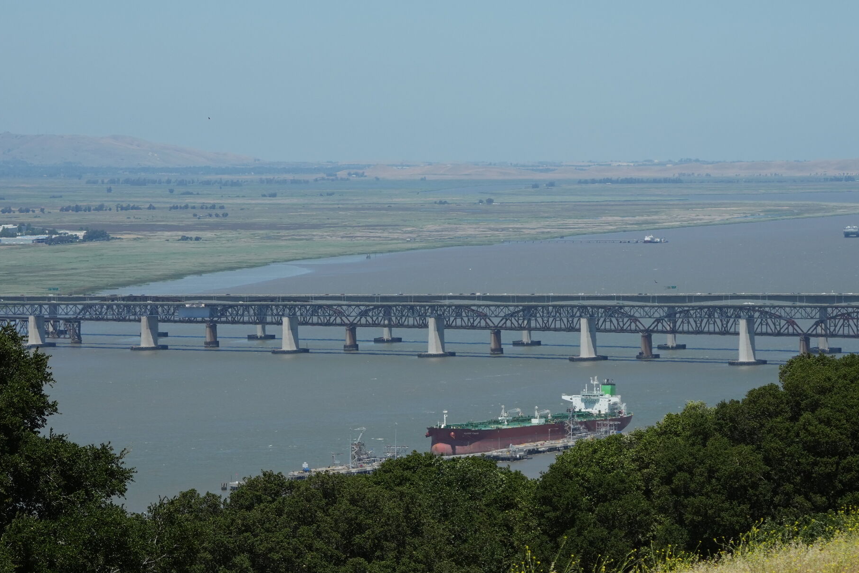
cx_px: 429
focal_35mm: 191
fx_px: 4557
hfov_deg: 10.8
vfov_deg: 7.2
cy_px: 308
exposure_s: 1/3200
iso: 400
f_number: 5
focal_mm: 80
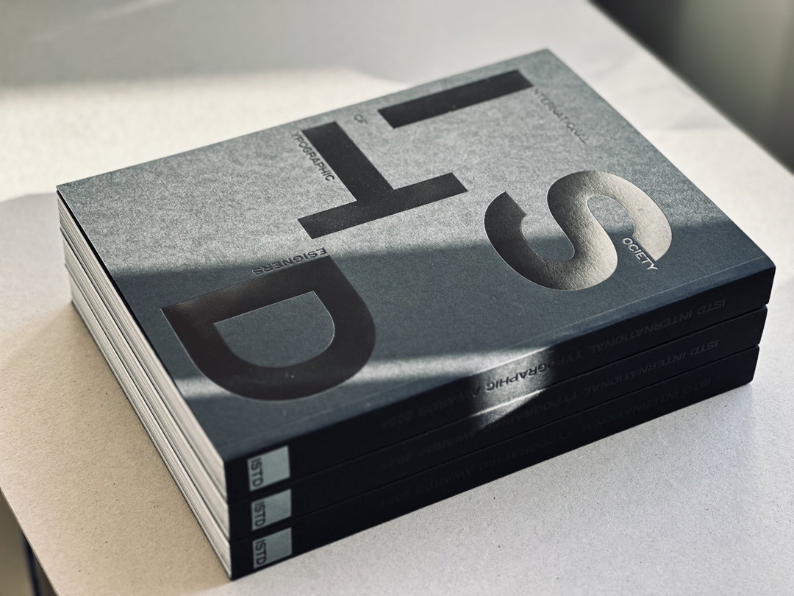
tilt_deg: -41.1
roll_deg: -2.5
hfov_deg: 25.3
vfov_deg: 19.1
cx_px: 397
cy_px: 298
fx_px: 1766
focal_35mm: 77
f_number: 2.8
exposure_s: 1/121
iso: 100
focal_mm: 9
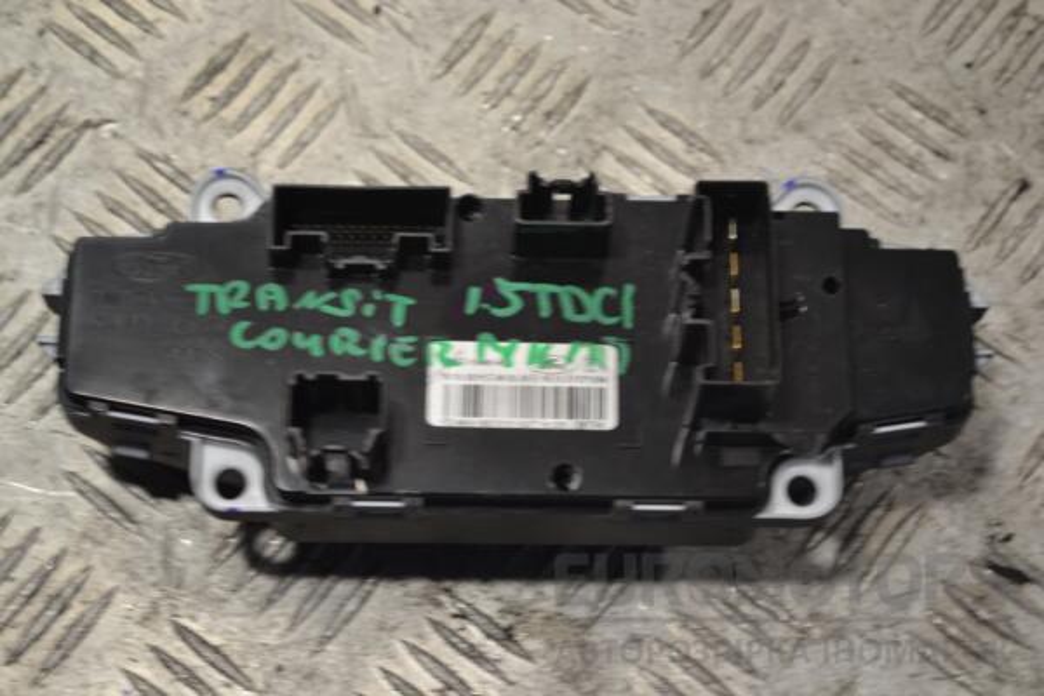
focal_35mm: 82
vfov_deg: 16.6
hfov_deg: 24.6
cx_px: 522
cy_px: 348
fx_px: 2392
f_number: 5.6
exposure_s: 1/30
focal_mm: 55
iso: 180
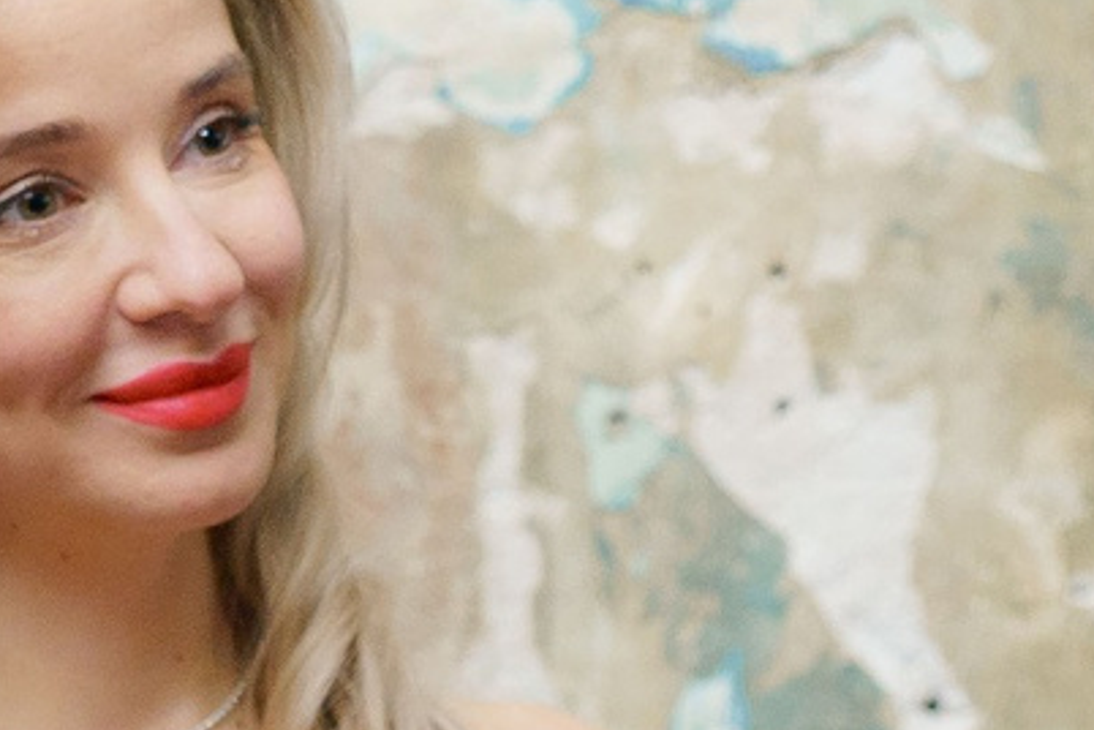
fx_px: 6776
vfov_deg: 6.1
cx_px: -1576
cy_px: 707
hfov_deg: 8.4
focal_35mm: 223
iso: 800
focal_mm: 35
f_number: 3.2
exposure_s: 1/125
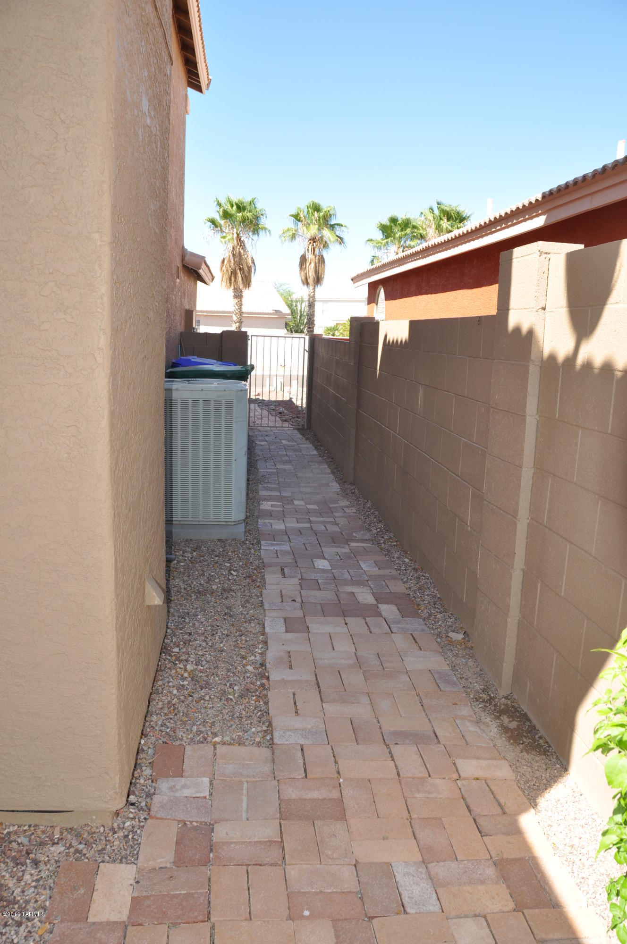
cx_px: 314
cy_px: 472
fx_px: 707
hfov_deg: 47.8
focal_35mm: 27
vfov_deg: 67.4
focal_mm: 18
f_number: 8
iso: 200
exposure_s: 1/200
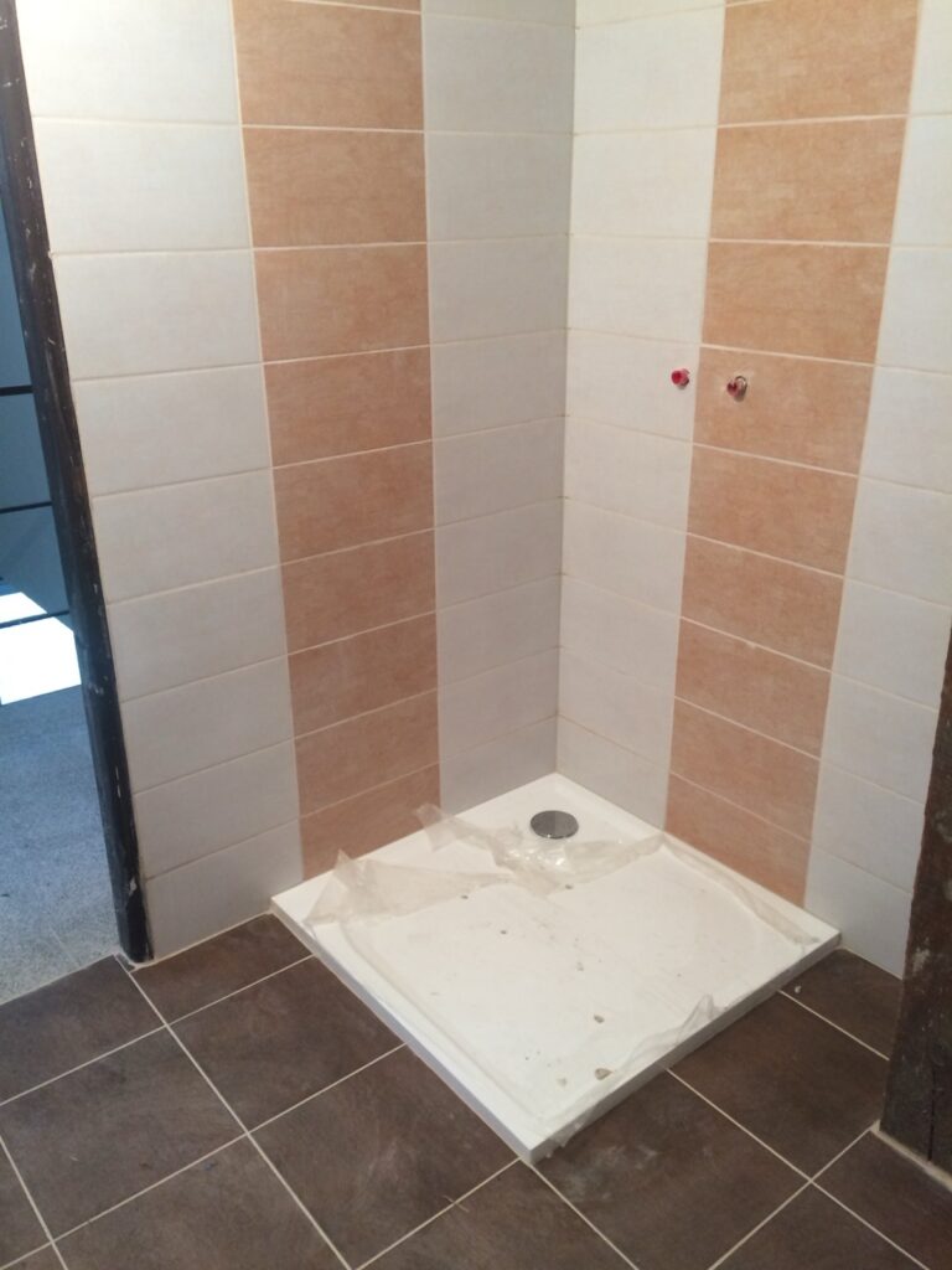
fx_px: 1063
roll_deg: +0.6
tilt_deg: -23.3
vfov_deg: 61.7
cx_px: 476
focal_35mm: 29
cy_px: 635
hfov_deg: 48.2
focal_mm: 4.15
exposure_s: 1/33
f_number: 2.2
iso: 125
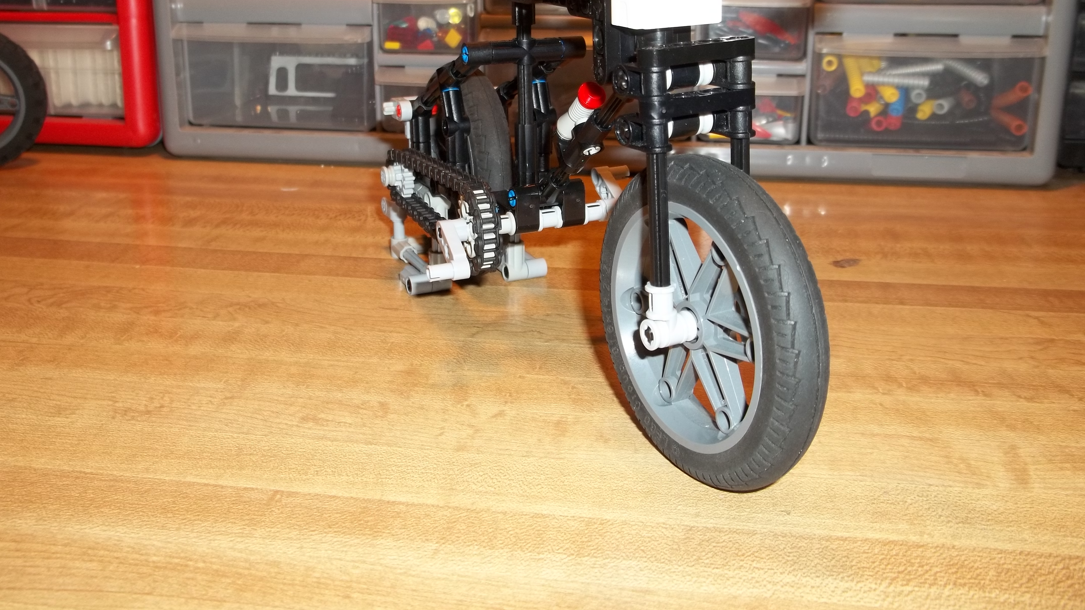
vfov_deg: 32.6
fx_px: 1036
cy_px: 206
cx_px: 542
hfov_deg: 55.3
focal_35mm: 36
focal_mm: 5.9
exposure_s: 1/30
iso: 64
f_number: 3.3
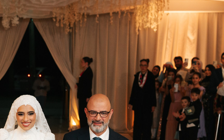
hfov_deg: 17.4
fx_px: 714
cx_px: 1
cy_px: 218
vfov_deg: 10.7
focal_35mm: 117
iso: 1000
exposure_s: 1/200
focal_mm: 35
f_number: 2.8
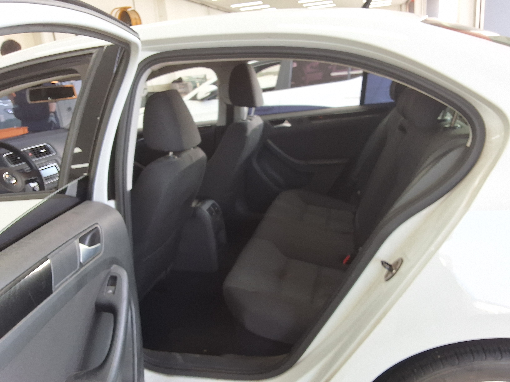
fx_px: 413
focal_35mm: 28
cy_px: 191
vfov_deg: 49.7
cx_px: 255
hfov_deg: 63.4
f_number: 1.9
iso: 50
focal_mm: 2.91
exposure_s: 1/120
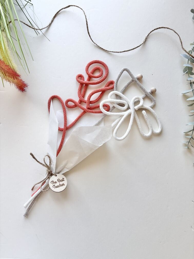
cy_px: 130
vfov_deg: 67.3
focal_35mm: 26
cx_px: 97
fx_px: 194
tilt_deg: -82.6
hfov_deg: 53.1
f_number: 1.6
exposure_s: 1/121
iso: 50
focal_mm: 5.96
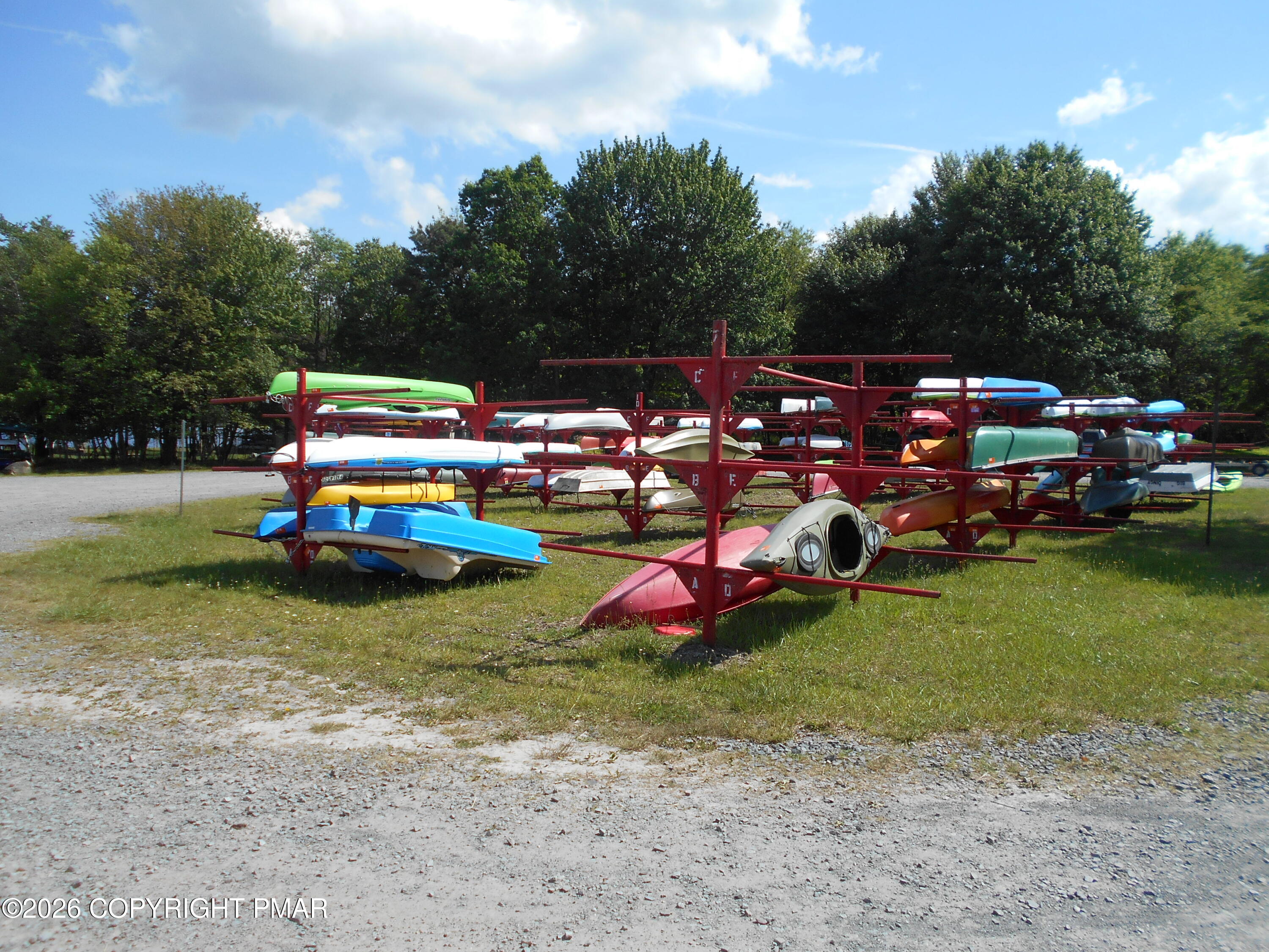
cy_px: 476
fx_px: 953
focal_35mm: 26
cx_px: 634
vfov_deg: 53.1
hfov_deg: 67.3
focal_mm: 4.6
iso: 80
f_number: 3.2
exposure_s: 1/800
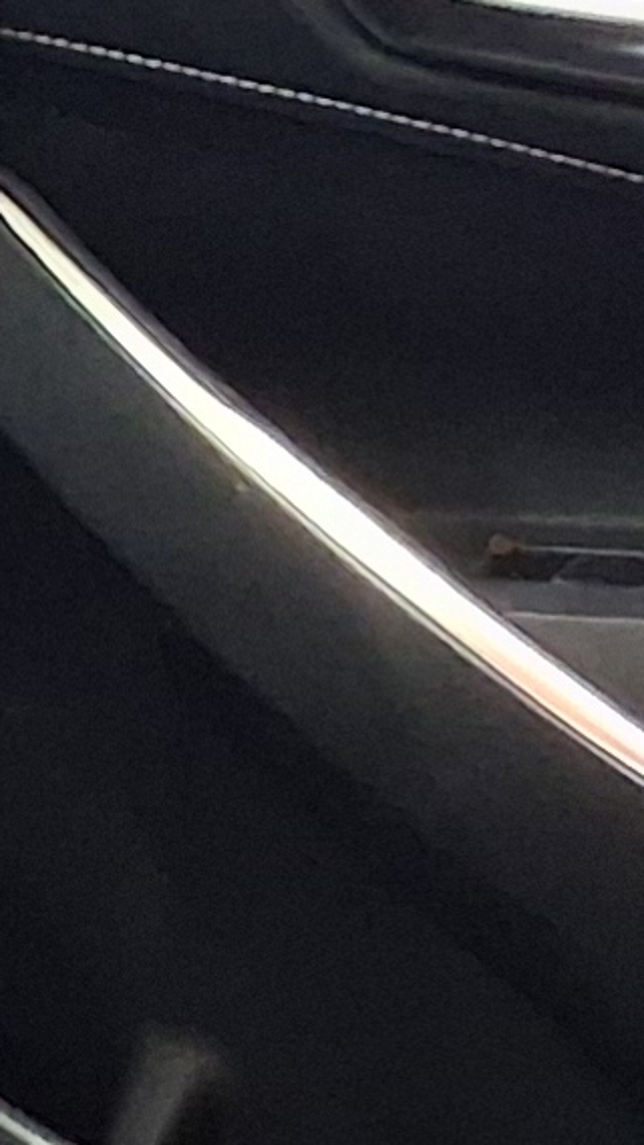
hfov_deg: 5.4
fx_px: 6406
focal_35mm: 211
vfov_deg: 9.9
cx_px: -1389
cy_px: 1714
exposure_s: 1/24
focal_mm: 4
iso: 500
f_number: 1.8
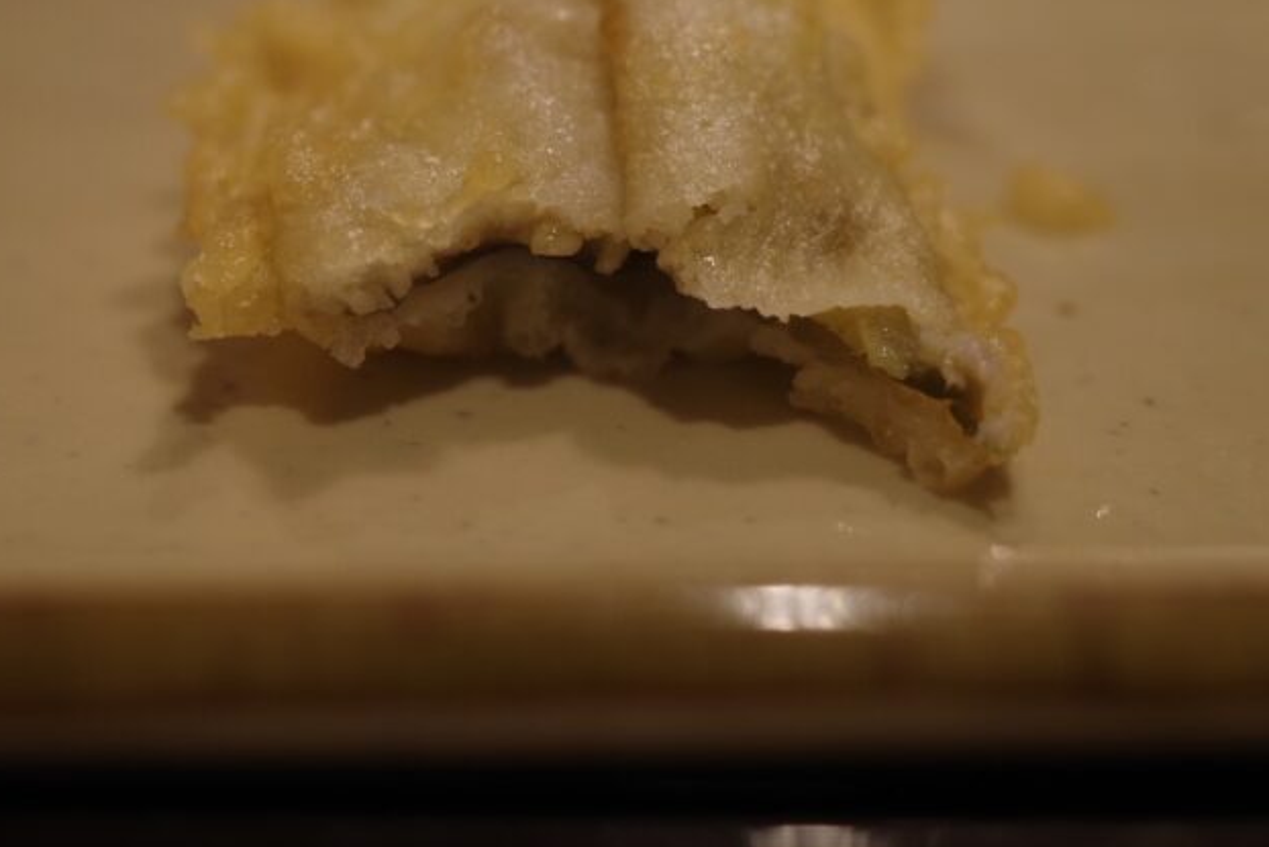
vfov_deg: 29.5
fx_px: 1587
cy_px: 244
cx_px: 569
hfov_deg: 43.5
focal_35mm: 45
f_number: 2.8
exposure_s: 1/80
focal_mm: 18.3
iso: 200
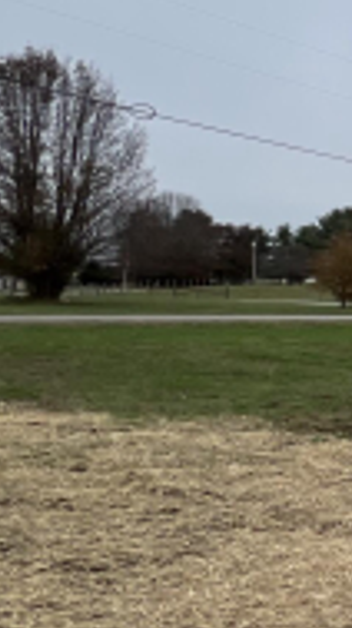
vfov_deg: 41.0
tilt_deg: +4.6
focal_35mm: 50
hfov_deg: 13.6
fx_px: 832
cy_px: 233
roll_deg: -0.5
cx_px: 918
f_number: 1.8
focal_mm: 1.57
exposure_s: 1/506
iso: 32
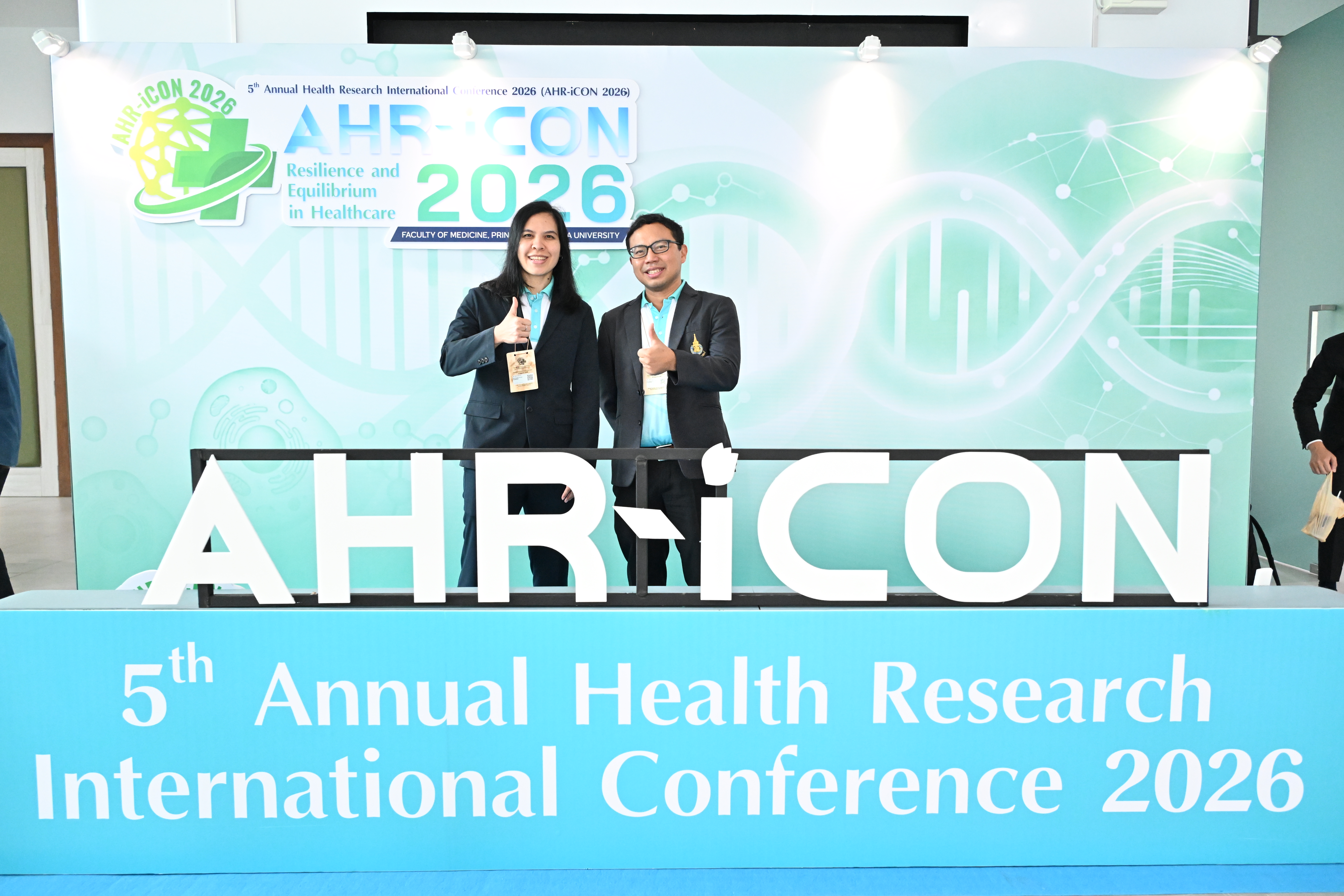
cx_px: 672
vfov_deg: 47.9
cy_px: 448
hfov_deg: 67.4
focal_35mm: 27
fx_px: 1008
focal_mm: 27
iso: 6400
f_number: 4
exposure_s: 1/400
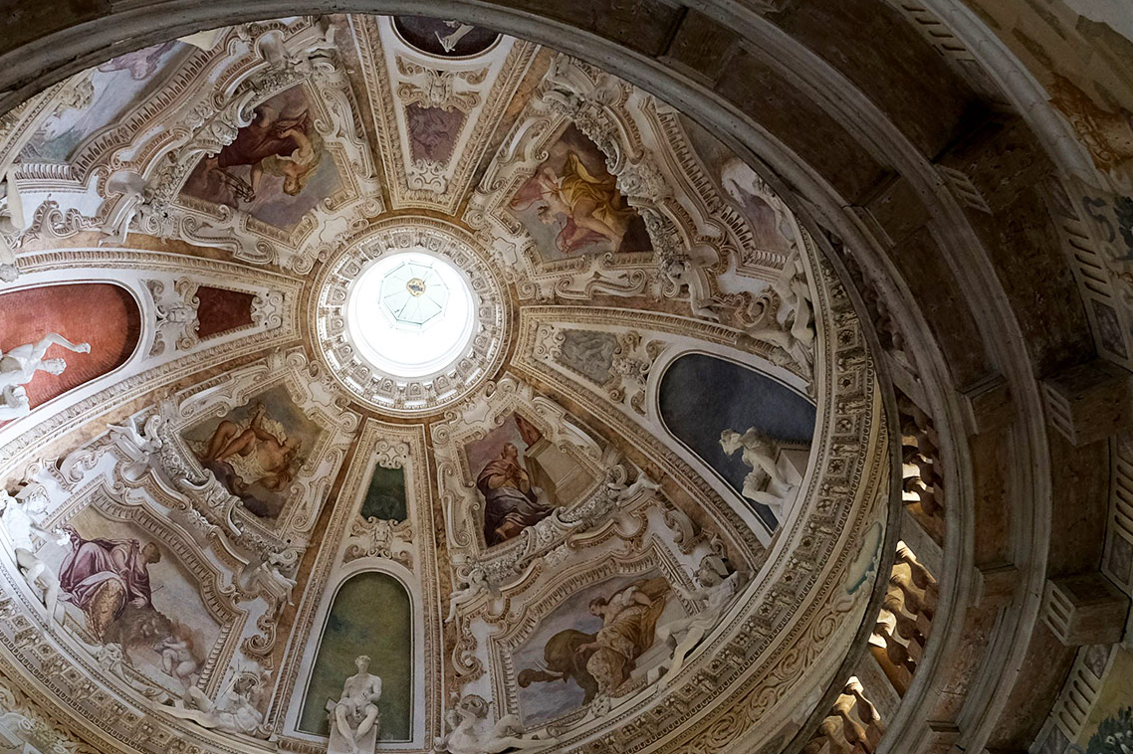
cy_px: 540
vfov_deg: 46.6
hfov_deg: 66.6
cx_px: 440
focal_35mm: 27
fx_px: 849
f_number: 4.5
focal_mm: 10
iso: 1600
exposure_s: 1/85
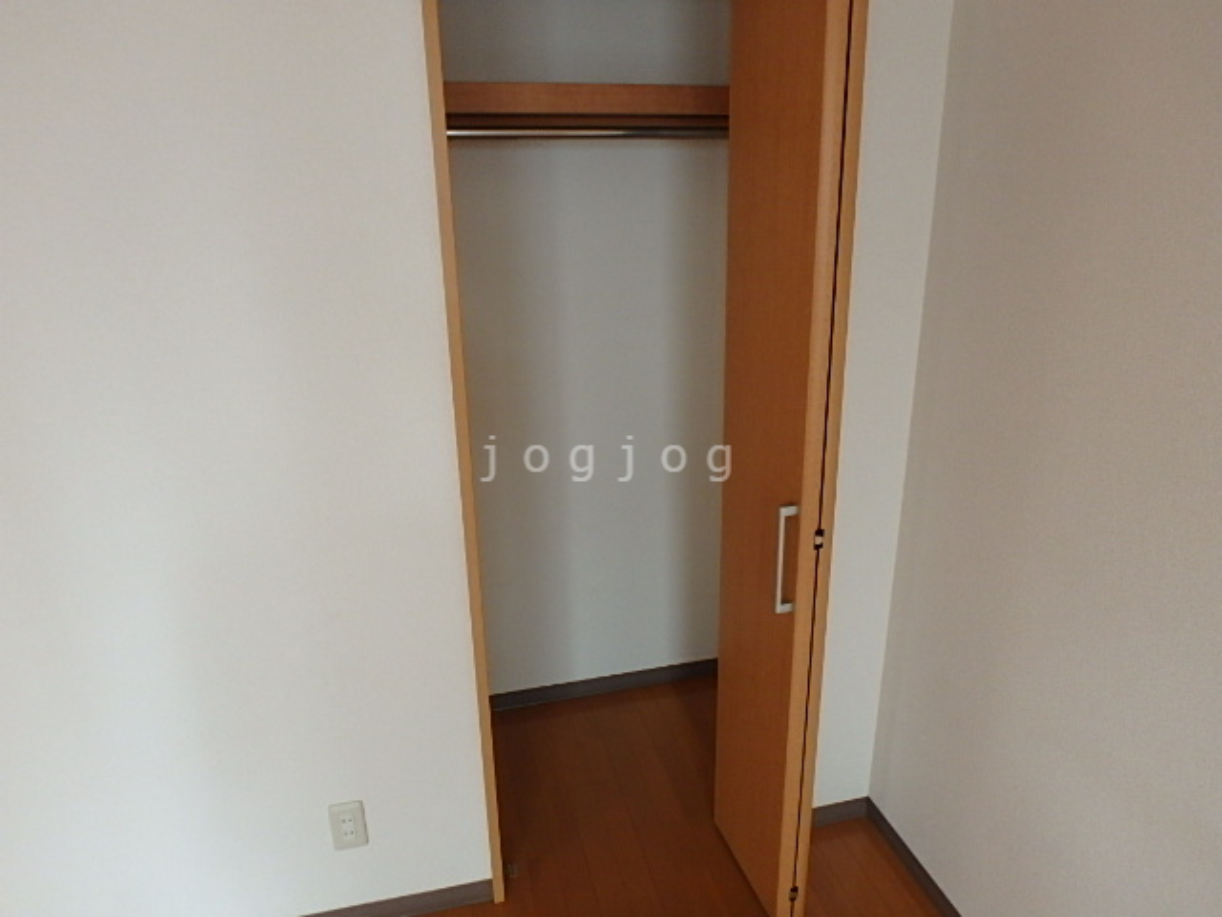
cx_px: 611
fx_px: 741
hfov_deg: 79.0
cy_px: 458
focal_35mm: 21
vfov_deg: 63.4
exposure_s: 1/30
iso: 320
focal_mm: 3.7
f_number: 3.5
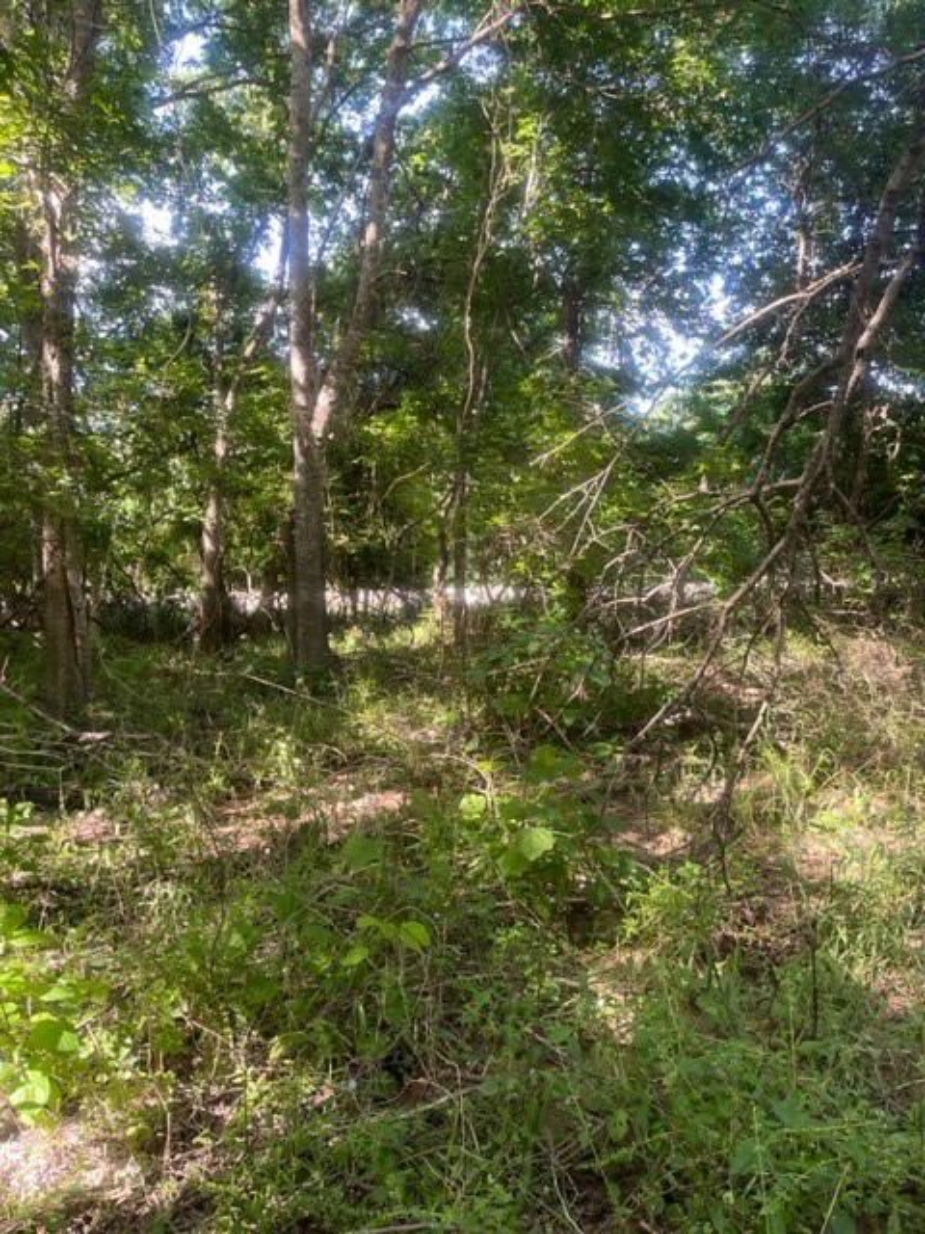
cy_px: 617
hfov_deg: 53.1
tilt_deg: -7.6
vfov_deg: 67.3
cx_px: 462
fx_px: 926
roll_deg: +0.9
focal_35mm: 26
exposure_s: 1/122
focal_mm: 5.1
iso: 80
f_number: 1.6
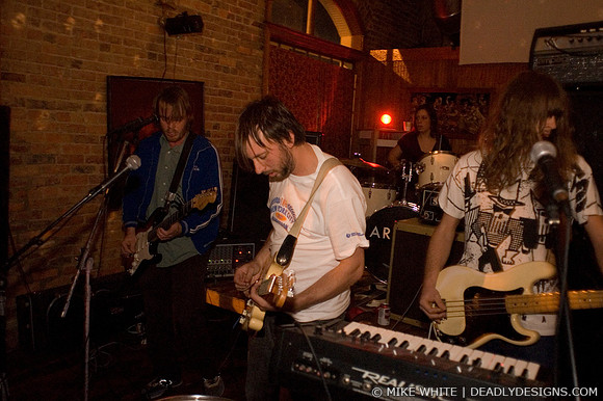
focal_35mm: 30
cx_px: 302
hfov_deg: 62.0
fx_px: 502
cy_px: 200
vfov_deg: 43.6
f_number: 2.8
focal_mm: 20
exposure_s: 1/25
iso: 1600
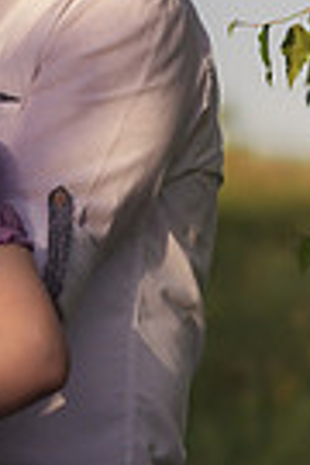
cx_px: -88
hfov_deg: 4.8
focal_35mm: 283
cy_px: 365
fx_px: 3655
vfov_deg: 7.3
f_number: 2.8
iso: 400
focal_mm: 85
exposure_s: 1/8000
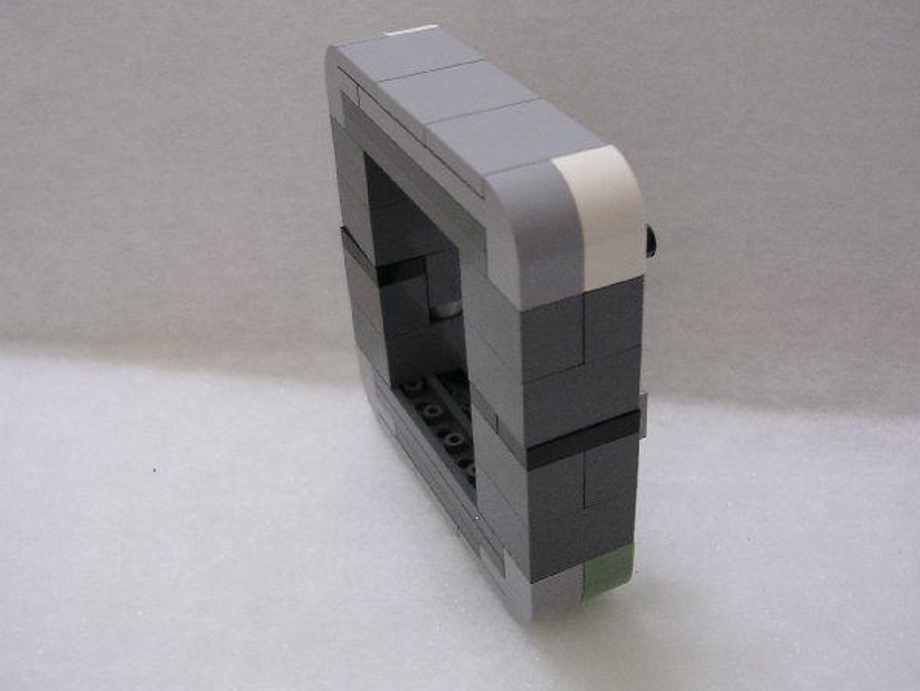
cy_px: 337
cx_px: 475
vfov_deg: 35.1
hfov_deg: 45.8
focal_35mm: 41
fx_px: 1090
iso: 113
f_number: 2.8
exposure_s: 1/3.6
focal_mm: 5.8
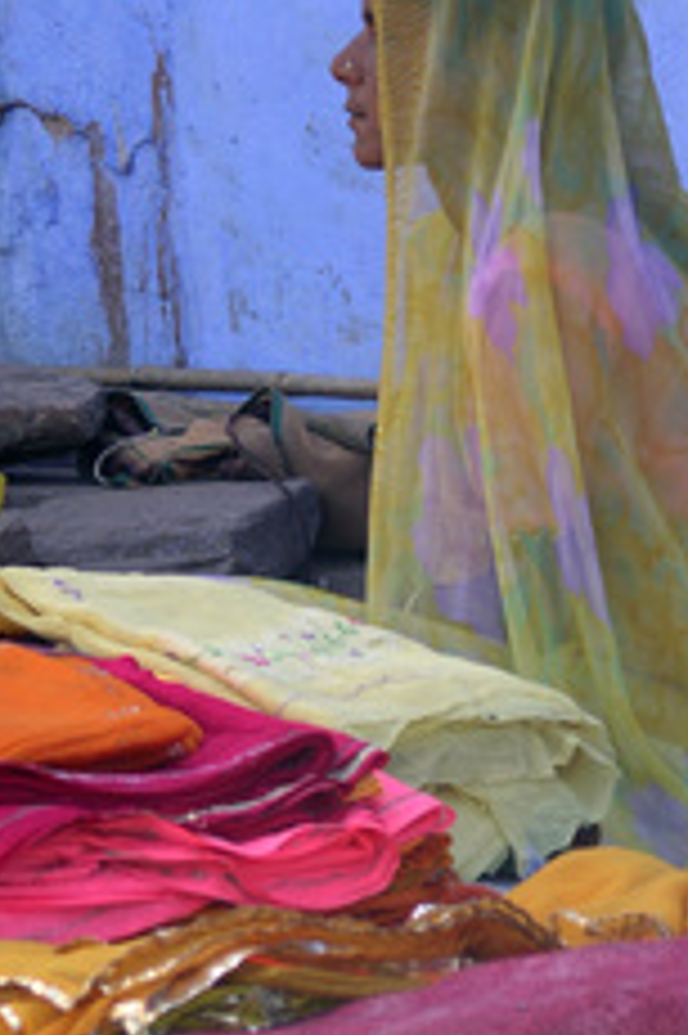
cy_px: 428
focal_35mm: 275
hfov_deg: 5.0
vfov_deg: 7.5
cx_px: 227
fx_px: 7895
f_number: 4.4
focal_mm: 32.5
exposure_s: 1/179
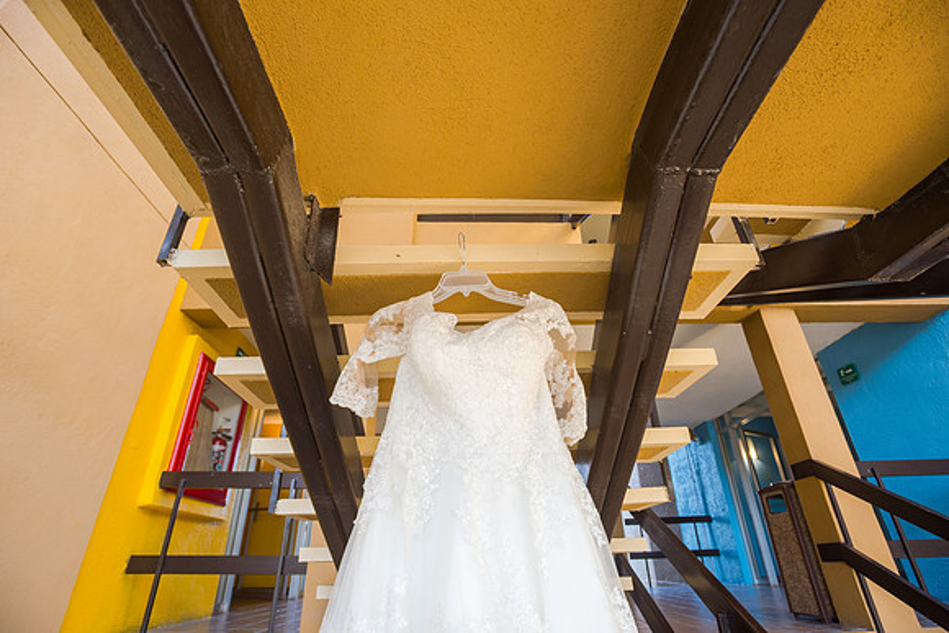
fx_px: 448
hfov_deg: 93.3
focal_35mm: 17
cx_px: 474
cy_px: 316
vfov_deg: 70.5
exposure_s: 1/80
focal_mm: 17
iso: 250
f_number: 3.5
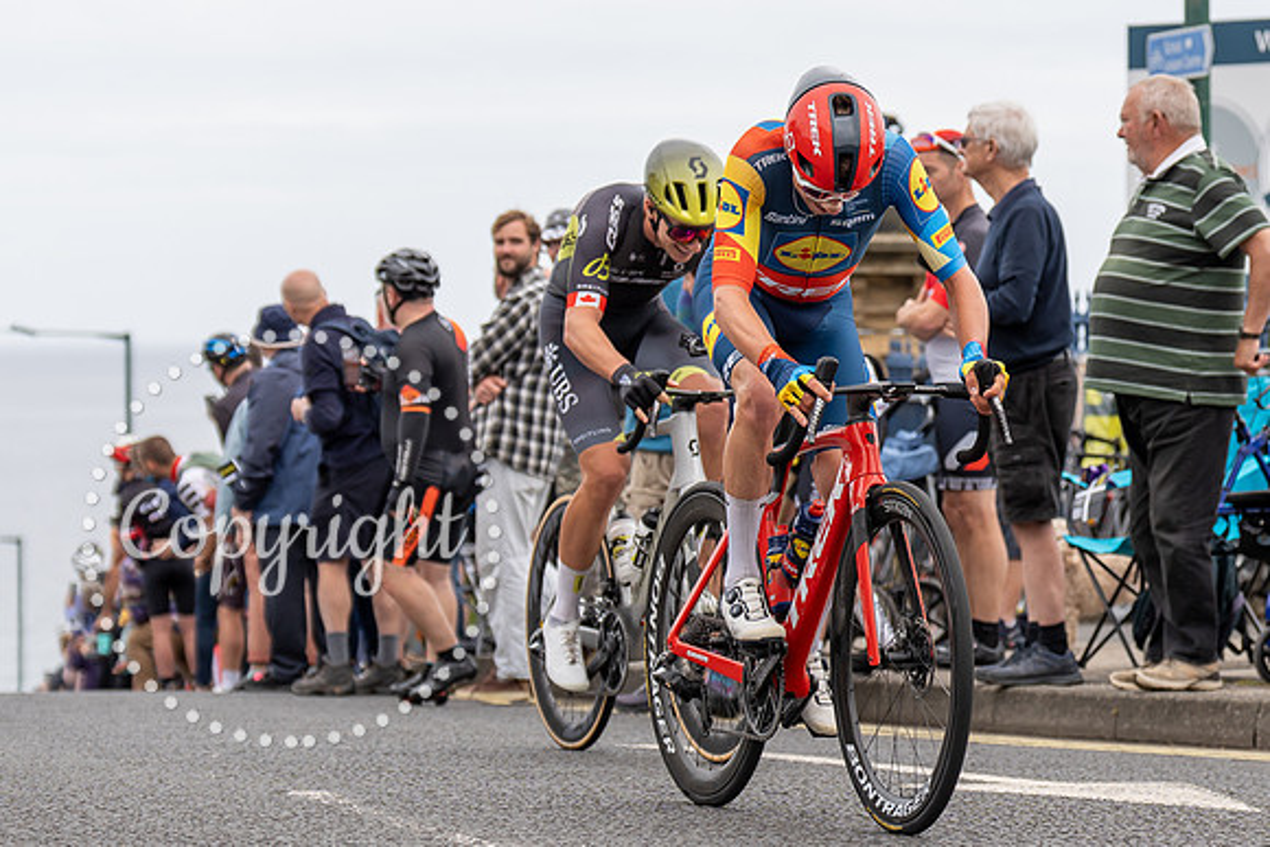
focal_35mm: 150
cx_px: 792
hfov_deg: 13.6
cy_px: 294
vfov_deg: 9.1
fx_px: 5309
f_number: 3.5
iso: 320
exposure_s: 1/1000
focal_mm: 84
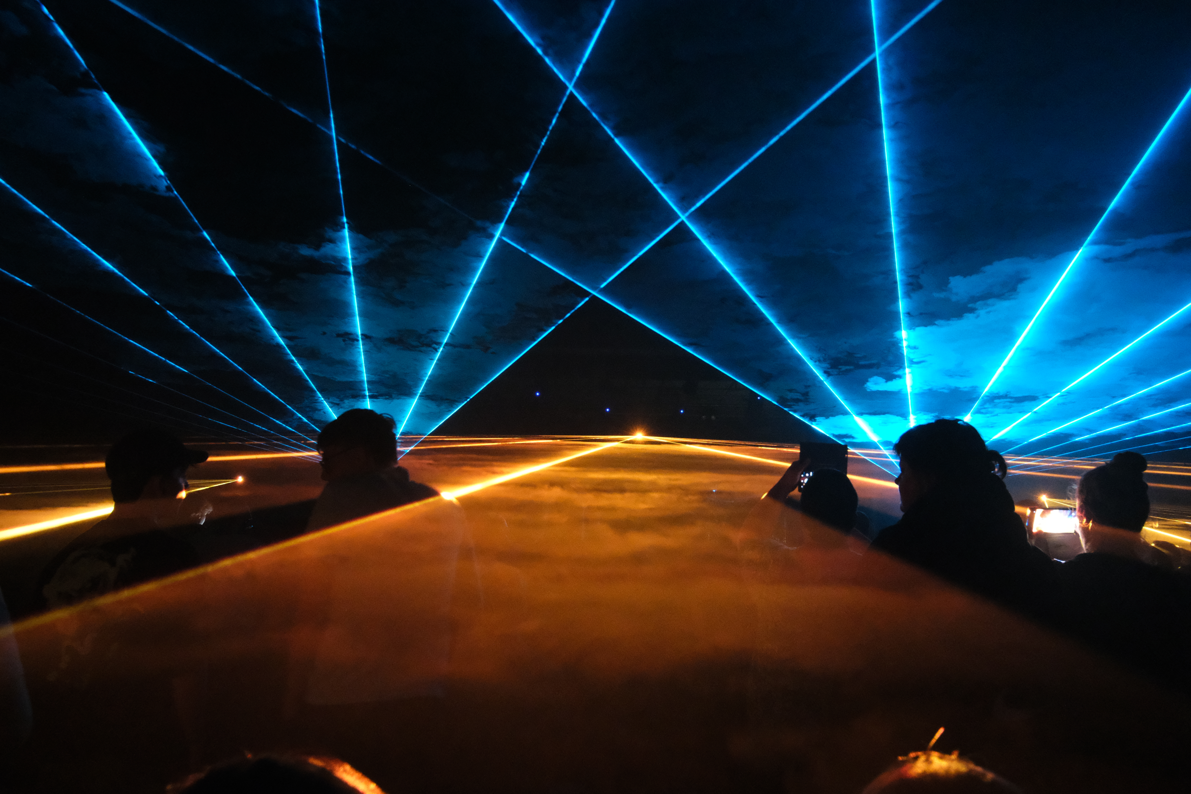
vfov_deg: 46.4
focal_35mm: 28
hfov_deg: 65.5
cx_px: 596
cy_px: 397
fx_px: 926
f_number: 6.4
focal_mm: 18.9
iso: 12800
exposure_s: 1/15
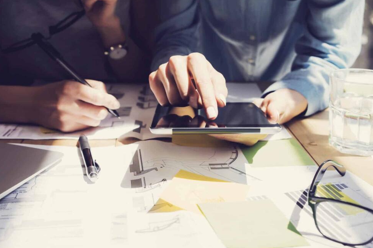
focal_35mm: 43
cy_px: 106
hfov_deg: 45.3
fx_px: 445
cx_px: 160
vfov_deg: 31.1
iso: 100
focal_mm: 35
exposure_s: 1/125
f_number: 4.5
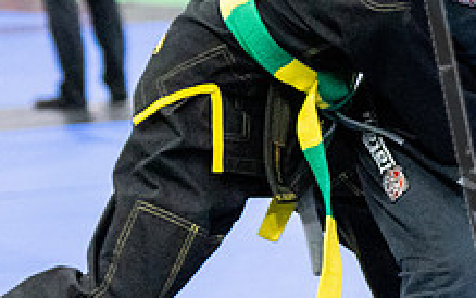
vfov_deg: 4.6
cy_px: 1
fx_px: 3672
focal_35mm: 283
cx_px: 428
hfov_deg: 7.4
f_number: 2.8
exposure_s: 1/500
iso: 6400
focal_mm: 70
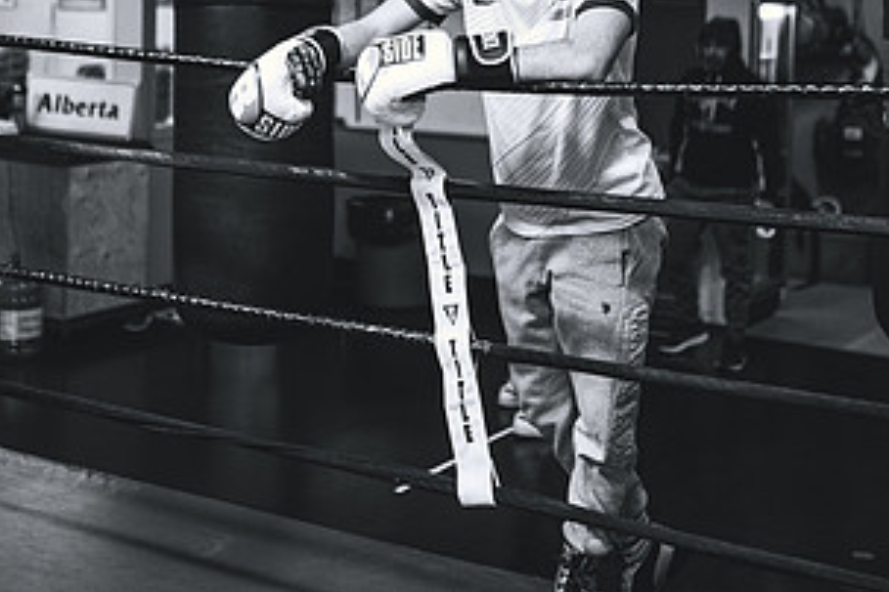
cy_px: 28
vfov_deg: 19.8
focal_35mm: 67
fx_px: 1654
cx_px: 352
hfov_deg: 30.0
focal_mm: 35
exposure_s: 1/500
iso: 1250
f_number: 1.4
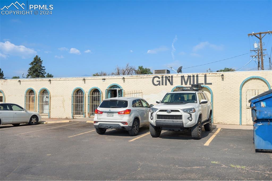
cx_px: 136
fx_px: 249
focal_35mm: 33
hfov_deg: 57.2
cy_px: 90
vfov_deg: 39.9
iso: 1000
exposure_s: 1/1250
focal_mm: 33
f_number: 6.3
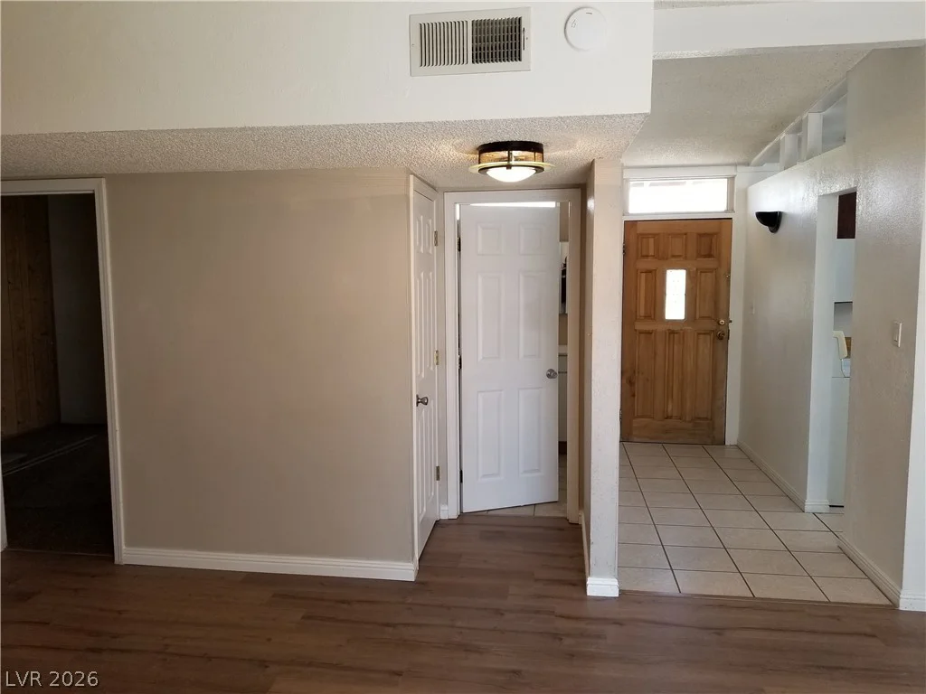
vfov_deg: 53.1
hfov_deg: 67.3
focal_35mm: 26
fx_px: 696
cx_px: 463
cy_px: 347
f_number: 1.7
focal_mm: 4.25
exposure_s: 1/120
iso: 80
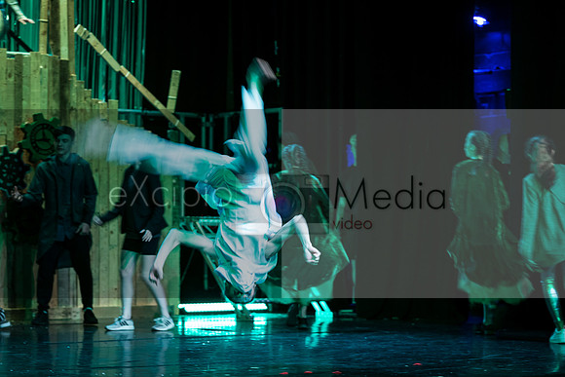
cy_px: 212
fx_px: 1644
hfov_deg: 19.5
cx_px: 269
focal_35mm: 105
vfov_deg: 13.1
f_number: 2.8
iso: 800
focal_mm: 93
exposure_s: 1/50
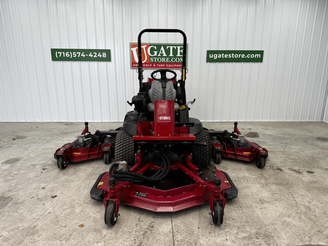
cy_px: 123
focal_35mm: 24
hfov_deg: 71.6
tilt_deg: -15.1
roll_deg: -0.7
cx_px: 164
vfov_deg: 56.8
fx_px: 227
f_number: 1.78
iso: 64
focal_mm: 6.76
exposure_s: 1/120
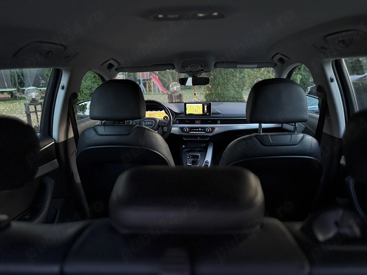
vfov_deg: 56.8
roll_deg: +1.0
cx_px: 184
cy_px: 138
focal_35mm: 24
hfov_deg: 71.6
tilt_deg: -12.6
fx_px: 254
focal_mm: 6.76
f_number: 1.78
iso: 320
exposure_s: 1/48
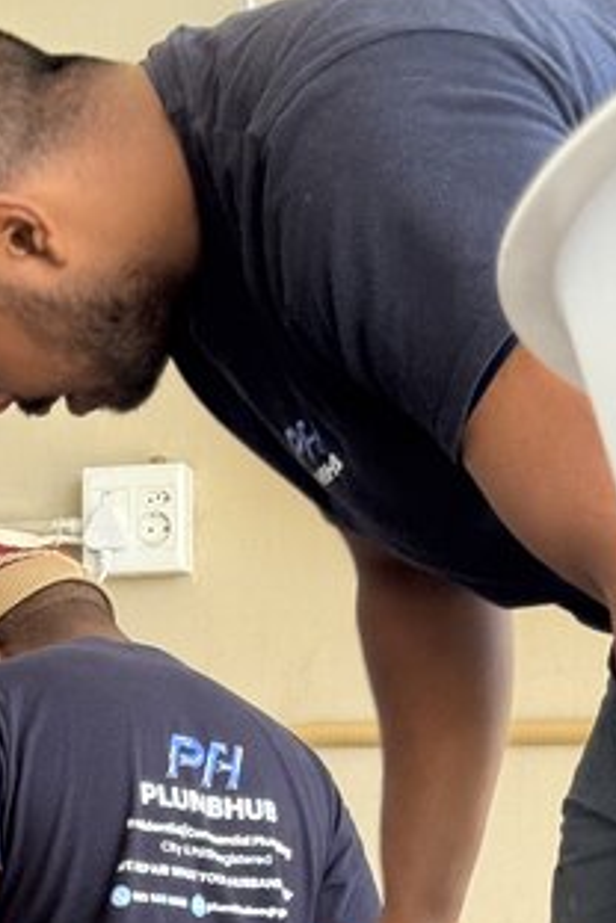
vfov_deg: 15.4
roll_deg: -0.2
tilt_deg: -2.1
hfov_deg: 10.6
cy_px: 1106
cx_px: -83
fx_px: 3285
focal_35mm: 128
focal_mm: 6.76
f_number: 1.78
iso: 64
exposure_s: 1/211
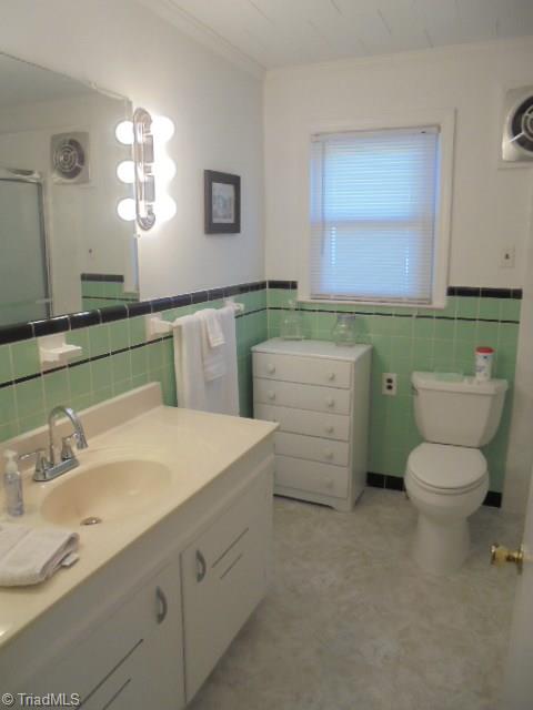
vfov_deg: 67.3
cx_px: 266
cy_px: 355
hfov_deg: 53.1
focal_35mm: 26
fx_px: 534
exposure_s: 1/30
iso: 100
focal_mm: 4.6
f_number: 3.5
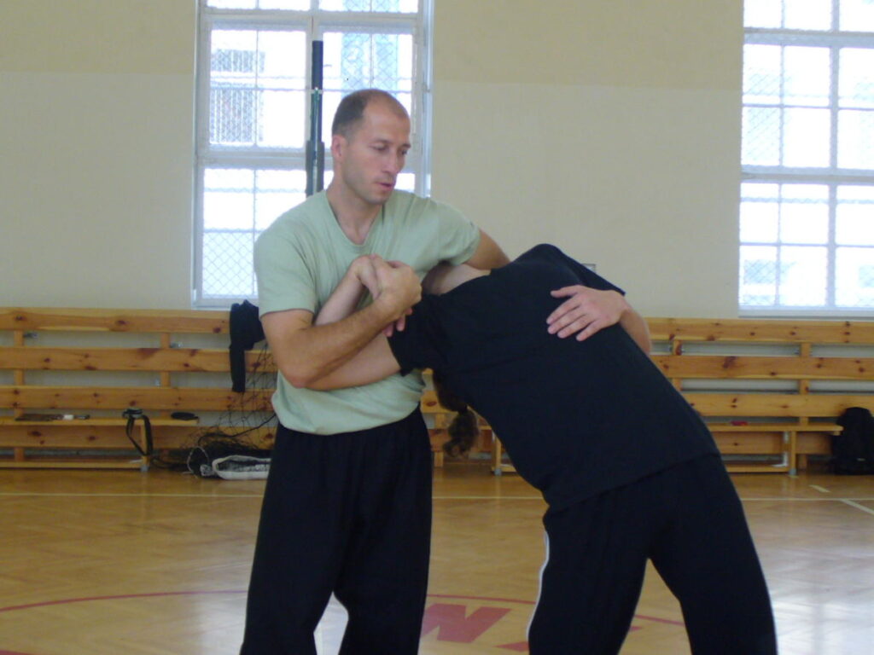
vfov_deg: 22.3
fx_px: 1666
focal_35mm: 66
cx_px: 437
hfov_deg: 29.4
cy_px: 328
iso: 100
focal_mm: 7.9
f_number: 3
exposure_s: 1/60
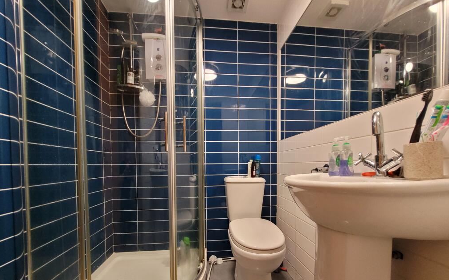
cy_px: 168
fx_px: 171
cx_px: 224
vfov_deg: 77.7
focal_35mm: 14
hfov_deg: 105.3
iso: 500
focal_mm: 1.74
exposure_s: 1/33
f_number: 2.2
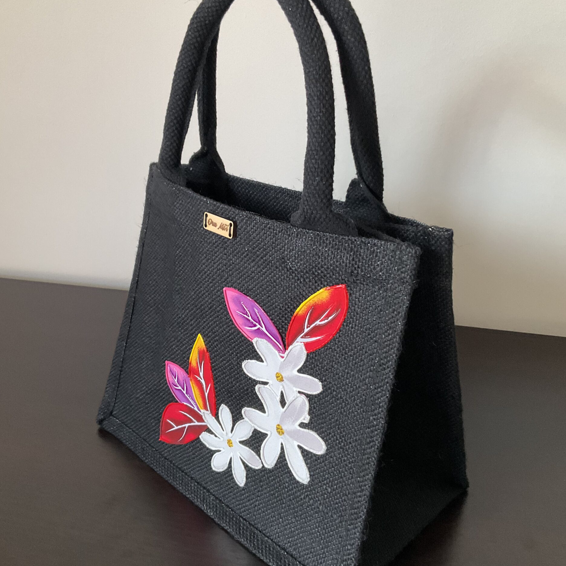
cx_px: 285
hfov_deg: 47.2
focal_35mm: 35
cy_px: 269
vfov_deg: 47.2
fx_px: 647
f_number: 1.8
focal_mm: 3
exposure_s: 1/60
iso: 160
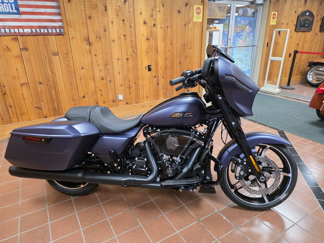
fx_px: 215
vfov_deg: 58.9
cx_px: 162
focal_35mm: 23
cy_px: 122
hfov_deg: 73.9
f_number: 1.7
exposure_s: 1/120
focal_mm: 6.3
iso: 1000
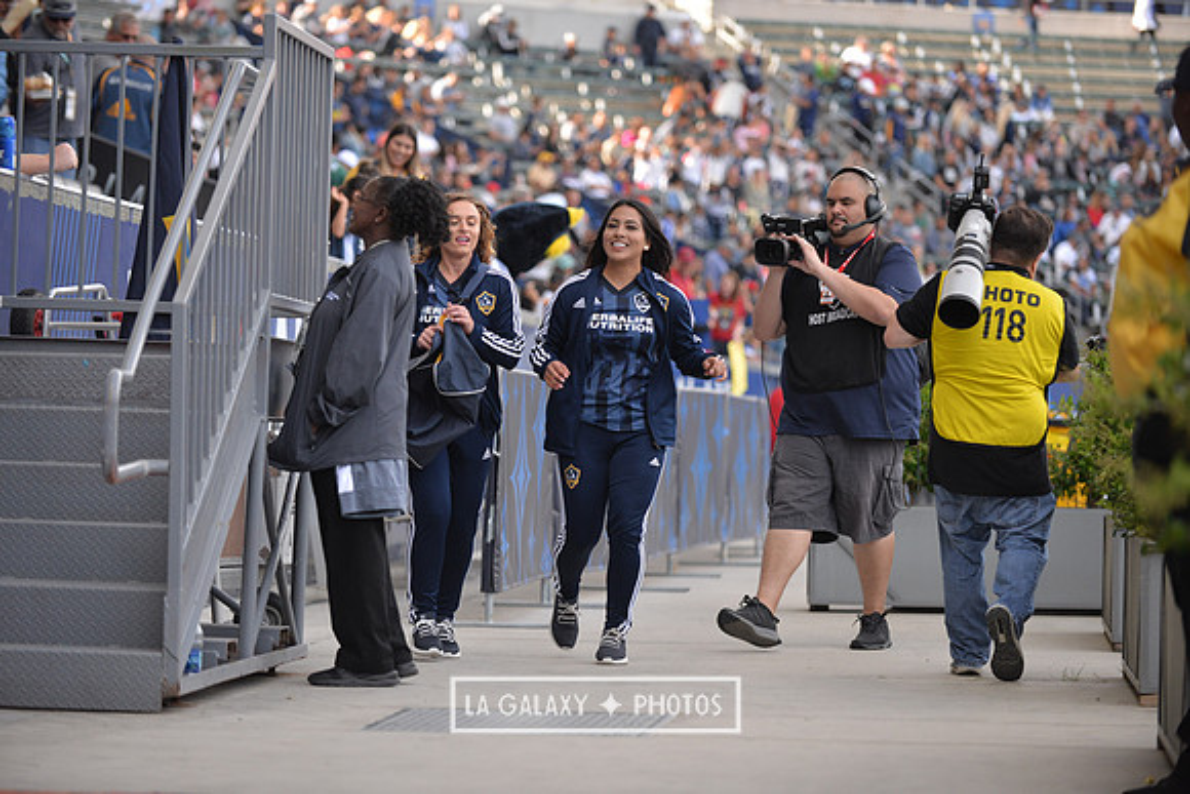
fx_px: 4463
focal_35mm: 135
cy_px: 397
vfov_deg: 10.2
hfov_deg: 15.2
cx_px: 595
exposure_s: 1/2000
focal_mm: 135
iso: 640
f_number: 2.8
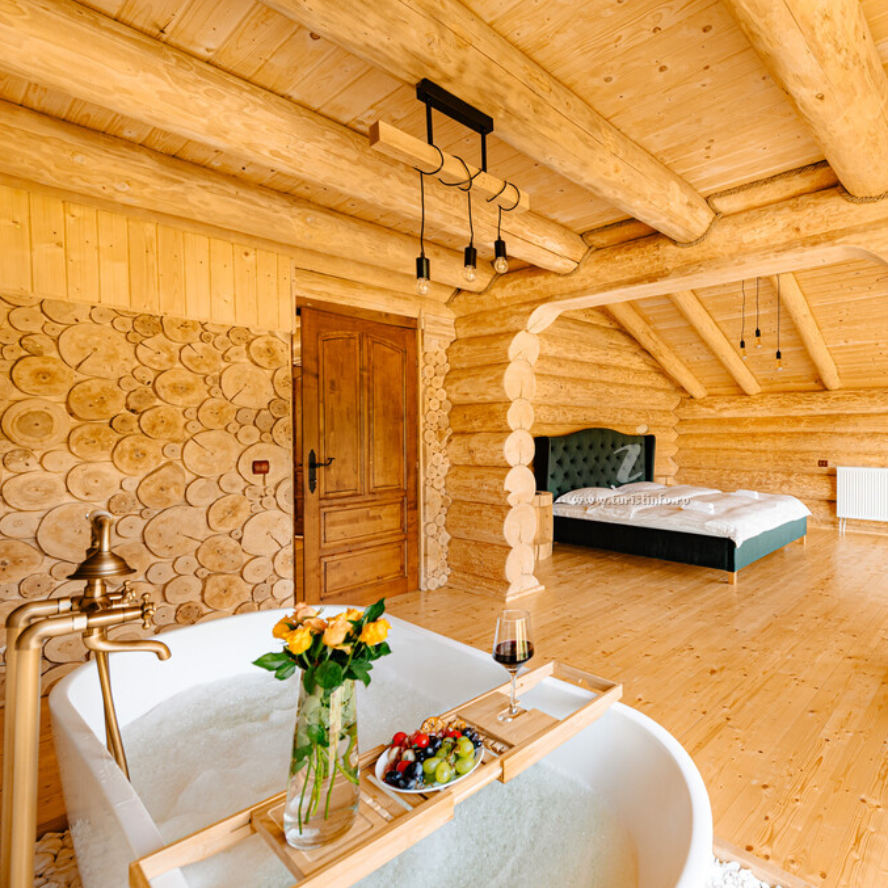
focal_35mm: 18
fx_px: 522
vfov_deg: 80.7
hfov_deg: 77.3
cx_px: 614
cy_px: 446
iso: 320
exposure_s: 1/8
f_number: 5.6
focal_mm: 14
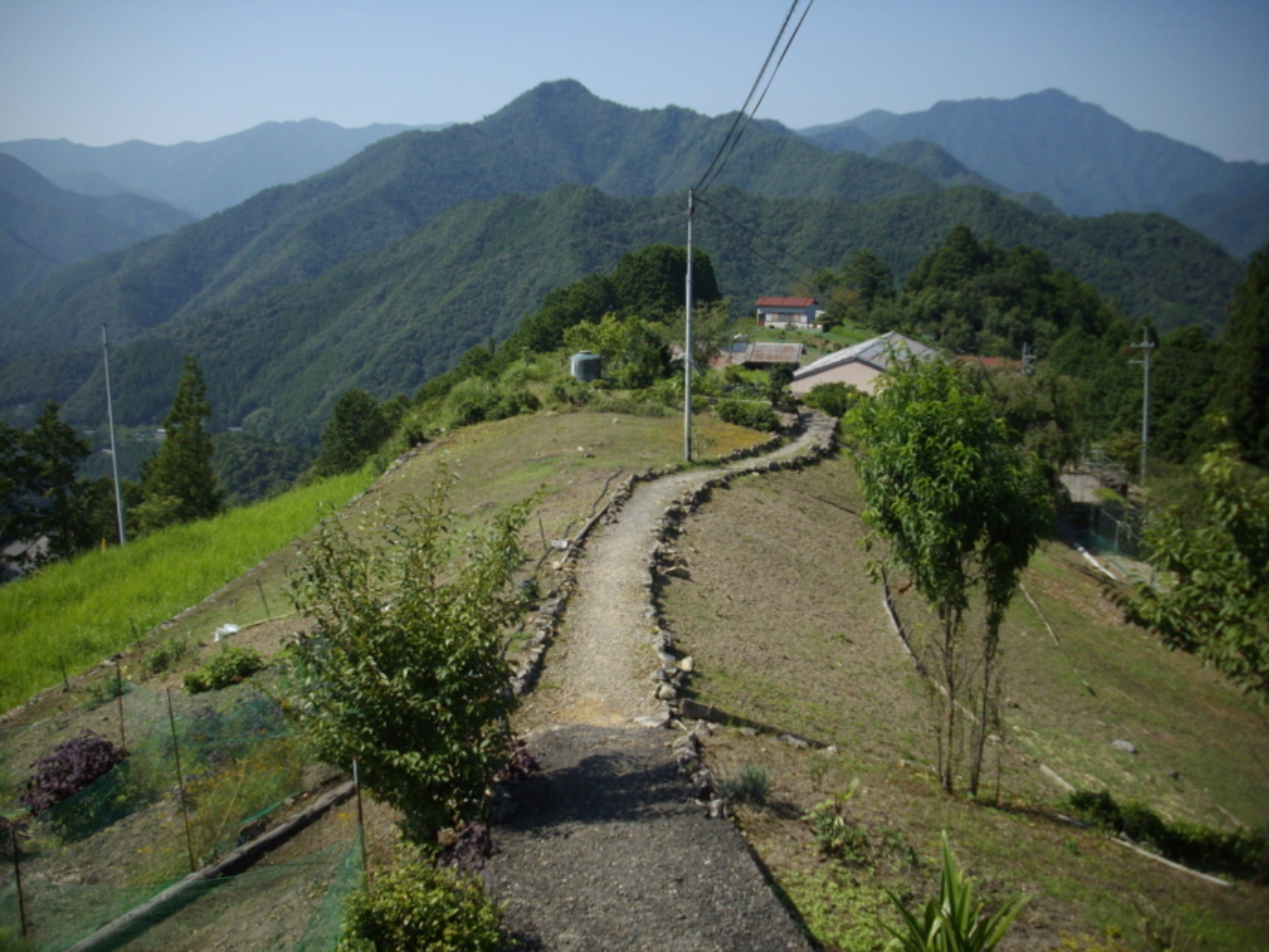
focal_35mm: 37
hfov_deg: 50.1
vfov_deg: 38.7
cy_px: 476
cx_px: 634
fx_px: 1357
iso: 80
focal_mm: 6.2
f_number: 5.6
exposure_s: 1/320
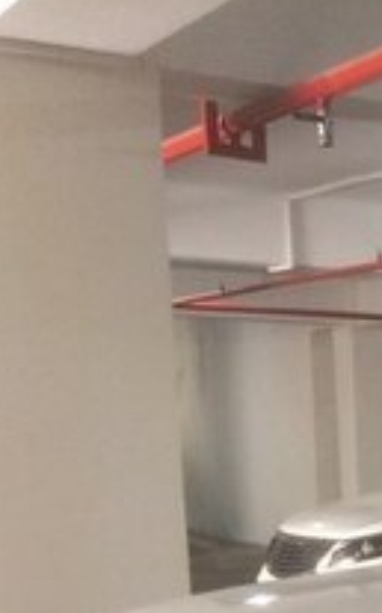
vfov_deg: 20.0
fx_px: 1636
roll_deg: +0.4
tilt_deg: -11.0
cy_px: 721
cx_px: 959
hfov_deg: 10.9
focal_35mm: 98
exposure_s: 1/33
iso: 250
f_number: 2.2
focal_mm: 4.15
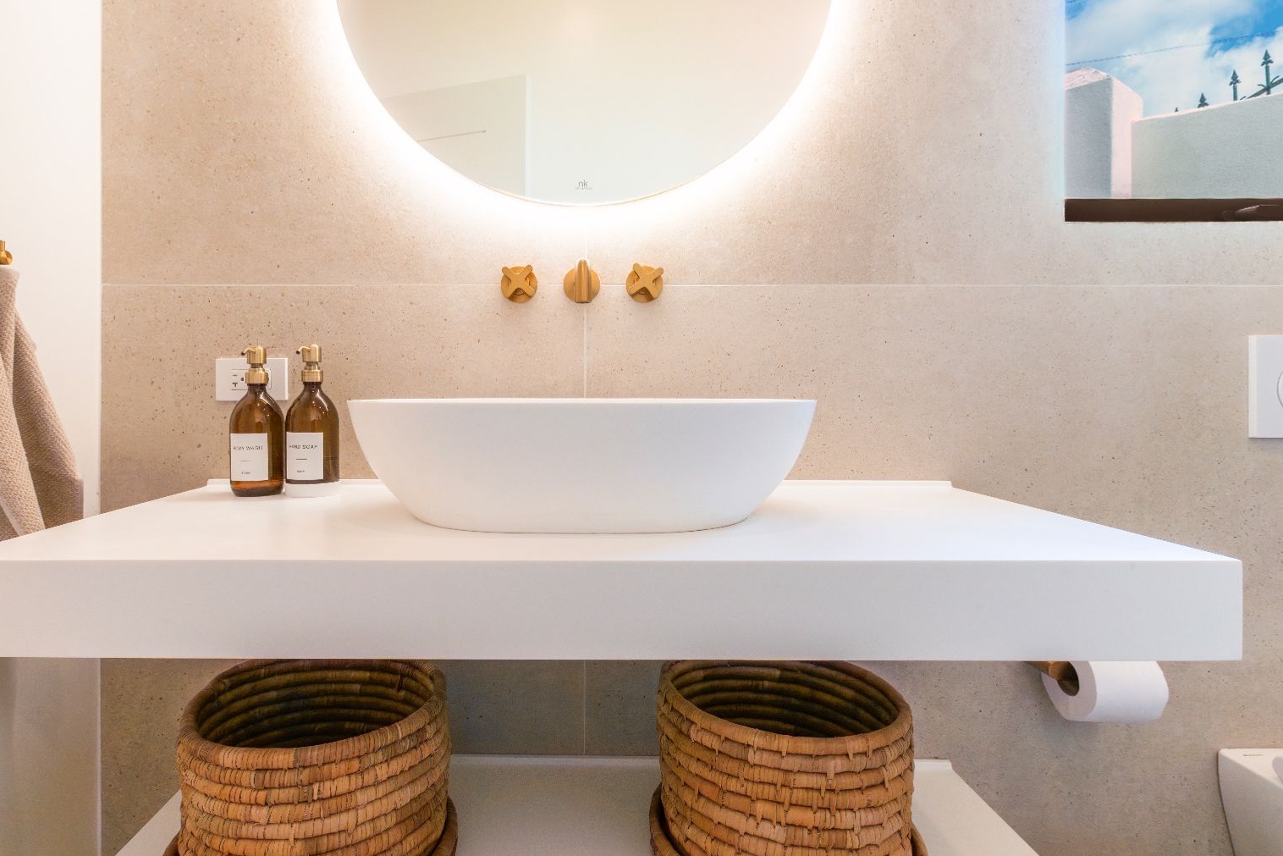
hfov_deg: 86.8
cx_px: 611
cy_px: 431
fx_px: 677
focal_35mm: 19
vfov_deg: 64.6
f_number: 16
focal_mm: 16
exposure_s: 1/20
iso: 50
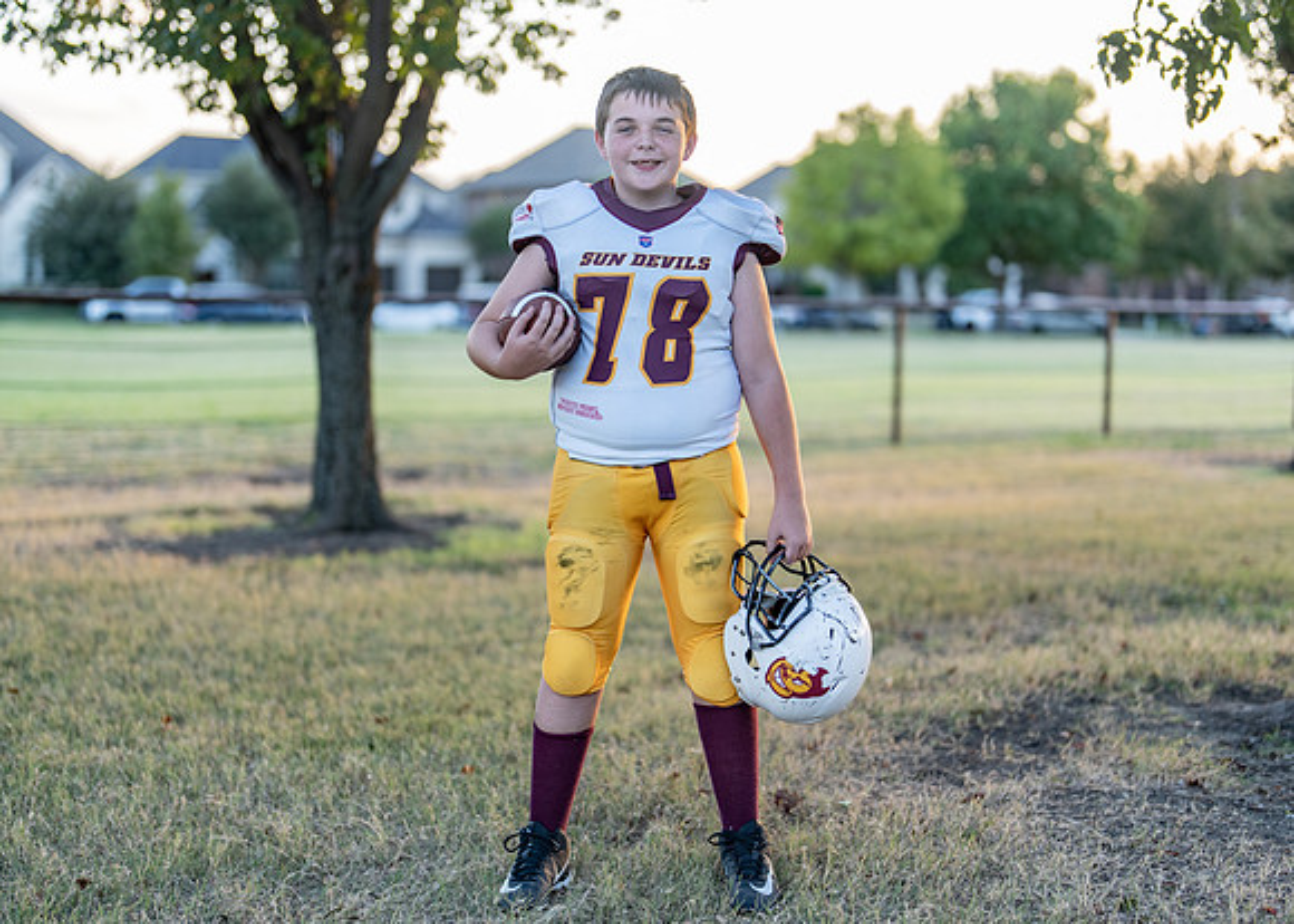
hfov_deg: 33.3
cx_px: 665
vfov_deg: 24.1
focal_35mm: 59
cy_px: 486
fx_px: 2166
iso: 160
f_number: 1.2
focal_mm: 50
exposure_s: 1/500
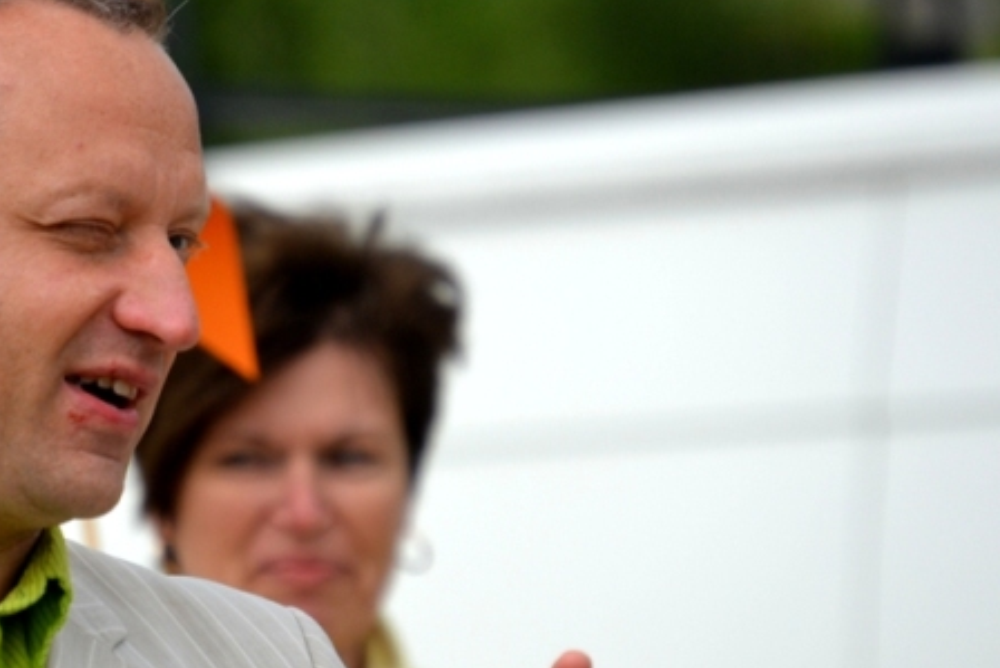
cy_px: 429
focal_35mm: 536
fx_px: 14893
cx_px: 288
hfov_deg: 3.8
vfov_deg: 2.6
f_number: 5.6
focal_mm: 200
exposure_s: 1/1600
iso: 400
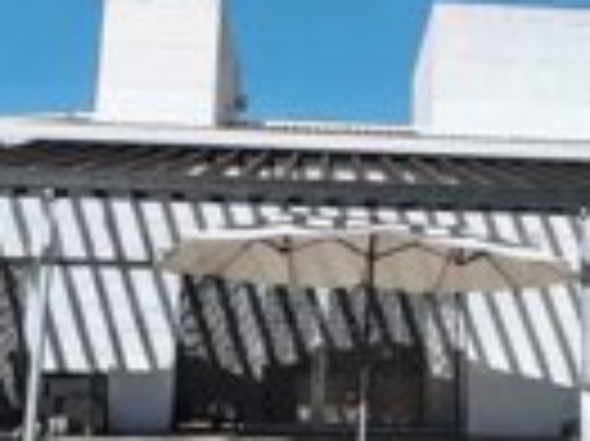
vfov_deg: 32.7
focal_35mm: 44
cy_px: 270
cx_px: 354
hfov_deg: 42.8
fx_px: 749
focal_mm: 1.65
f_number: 2.2
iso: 50
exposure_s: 1/2182
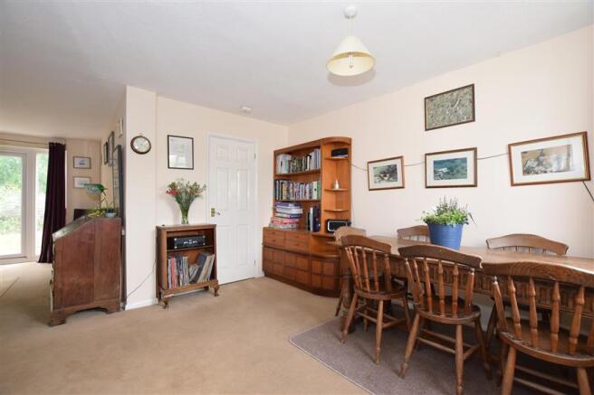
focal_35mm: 15
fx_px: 247
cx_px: 297
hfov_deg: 100.4
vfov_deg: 77.3
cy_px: 198
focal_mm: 10
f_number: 5.6
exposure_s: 1/25
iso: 400
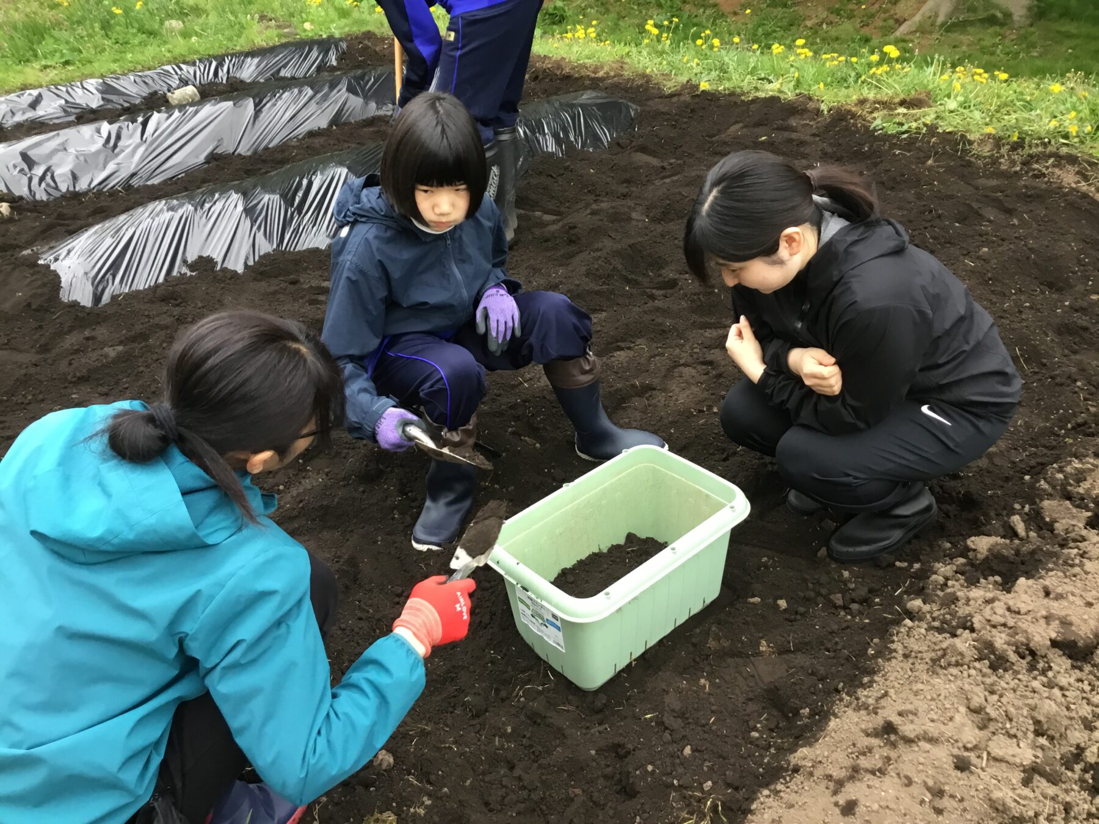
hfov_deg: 58.4
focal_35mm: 31
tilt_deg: -29.9
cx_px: 550
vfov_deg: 45.4
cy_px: 412
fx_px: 984
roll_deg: +2.9
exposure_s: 1/30
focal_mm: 3.3
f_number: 2.4
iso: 32
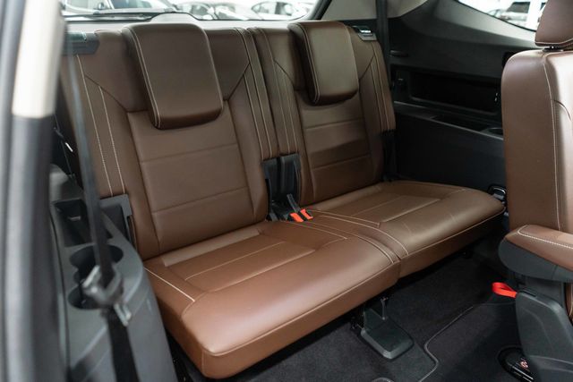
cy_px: 191
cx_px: 286
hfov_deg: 65.5
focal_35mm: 28
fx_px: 446
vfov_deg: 46.4
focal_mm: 28
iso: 4000
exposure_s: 1/40
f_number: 3.2
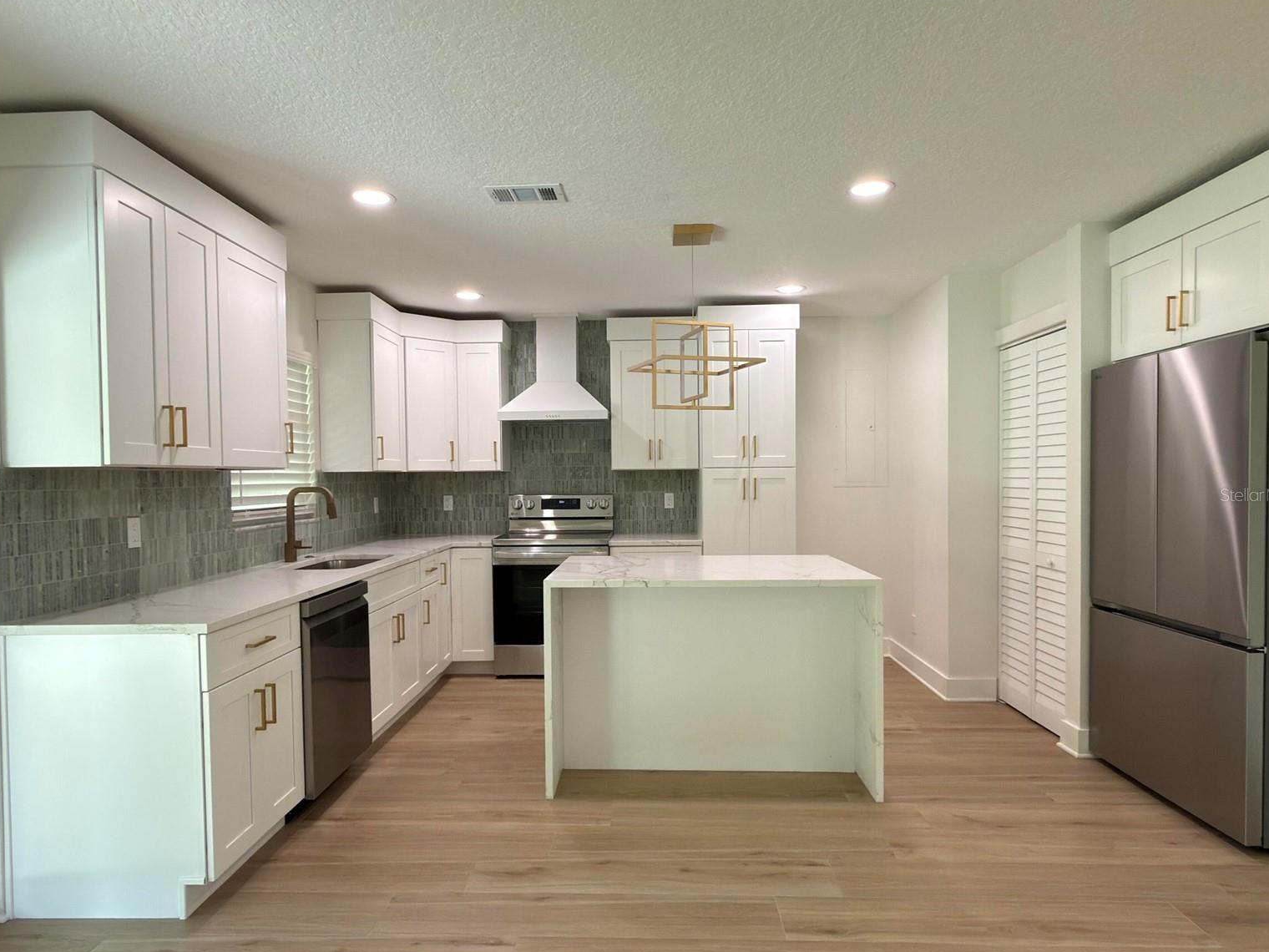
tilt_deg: -2.1
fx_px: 733
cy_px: 494
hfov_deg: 81.7
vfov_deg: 65.9
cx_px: 631
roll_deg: +0.2
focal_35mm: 20
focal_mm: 2.22
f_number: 2.2
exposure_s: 1/40
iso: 64
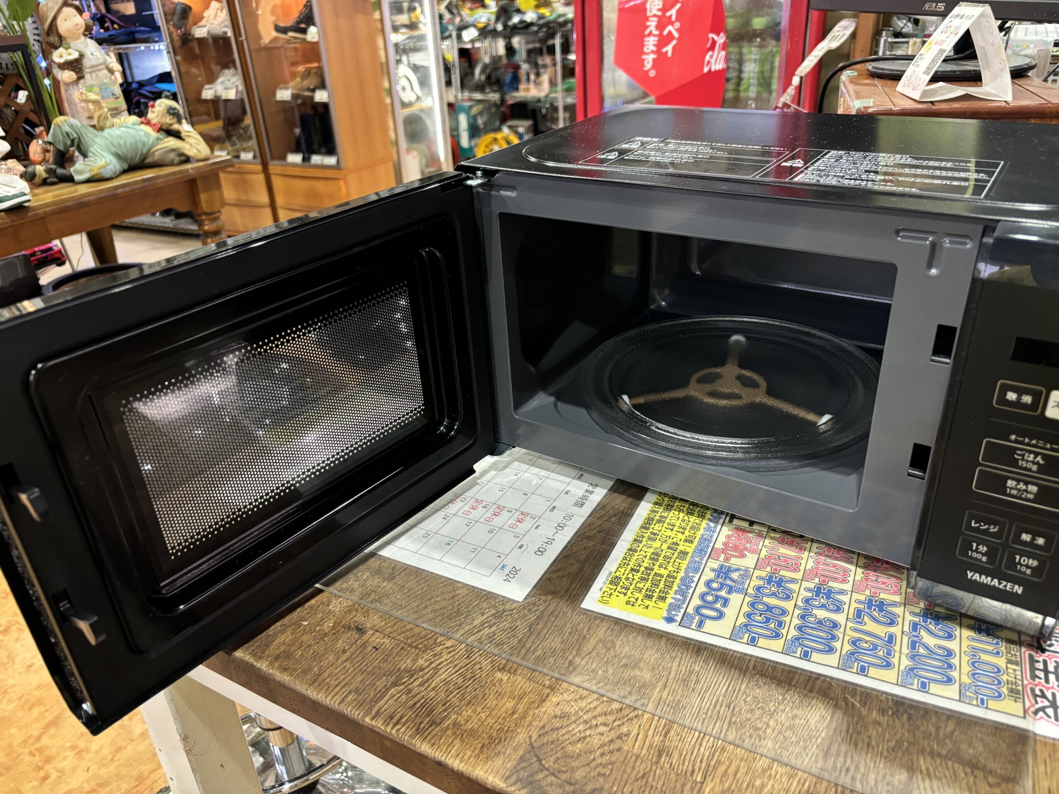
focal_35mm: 26
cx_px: 530
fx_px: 795
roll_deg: +3.8
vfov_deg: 53.1
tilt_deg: -26.5
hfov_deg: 67.3
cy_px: 397
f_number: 1.6
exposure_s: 1/50
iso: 320
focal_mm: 5.96
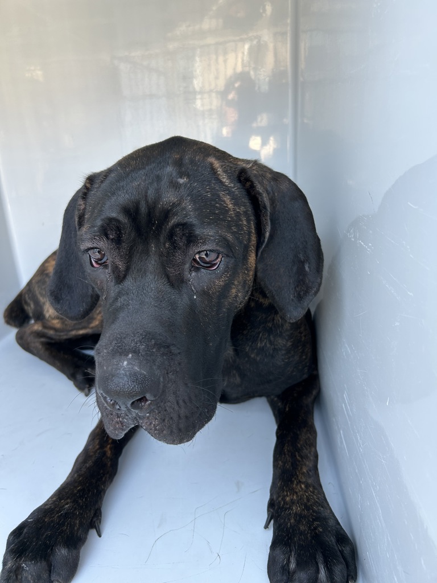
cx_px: 218
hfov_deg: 53.1
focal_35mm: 26
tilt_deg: -19.1
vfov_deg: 67.3
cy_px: 292
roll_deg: +2.0
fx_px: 438
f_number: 1.5
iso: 50
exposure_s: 1/121
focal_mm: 5.7
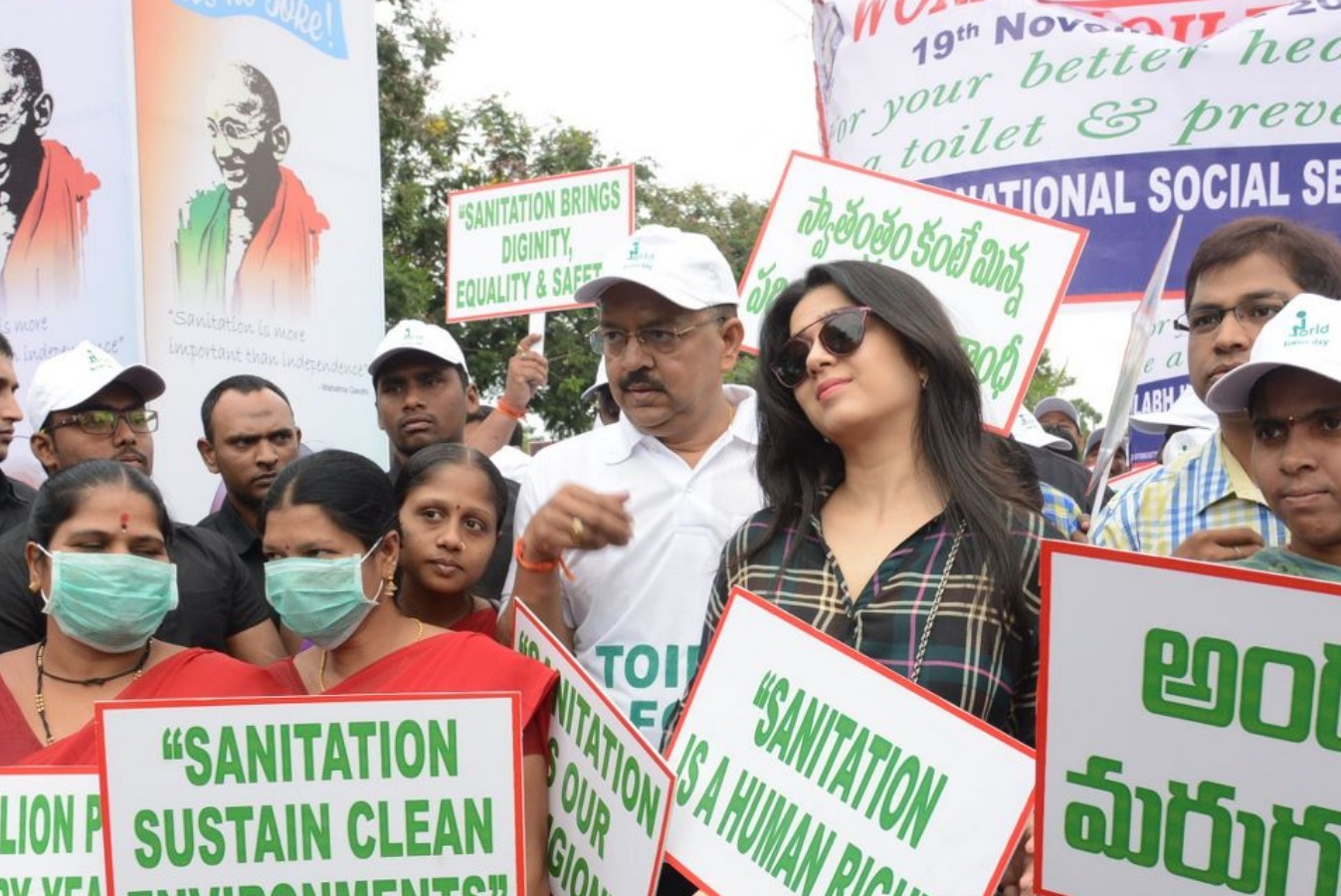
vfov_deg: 33.0
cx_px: 681
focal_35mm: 40
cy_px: 639
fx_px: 1491
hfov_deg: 48.4
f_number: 9
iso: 400
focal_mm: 24
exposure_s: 1/125
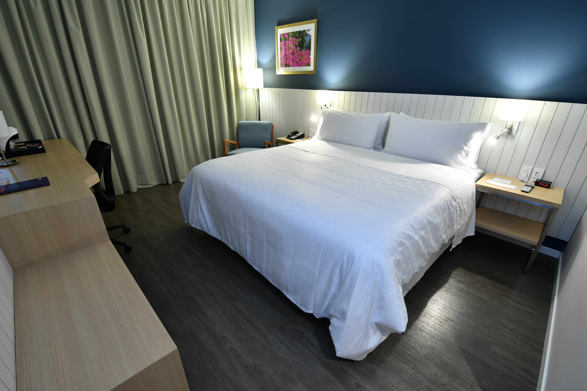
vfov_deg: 77.3
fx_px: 245
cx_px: 294
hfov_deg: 100.4
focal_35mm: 15
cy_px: 196
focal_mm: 10
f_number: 7.1
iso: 100
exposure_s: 1/2
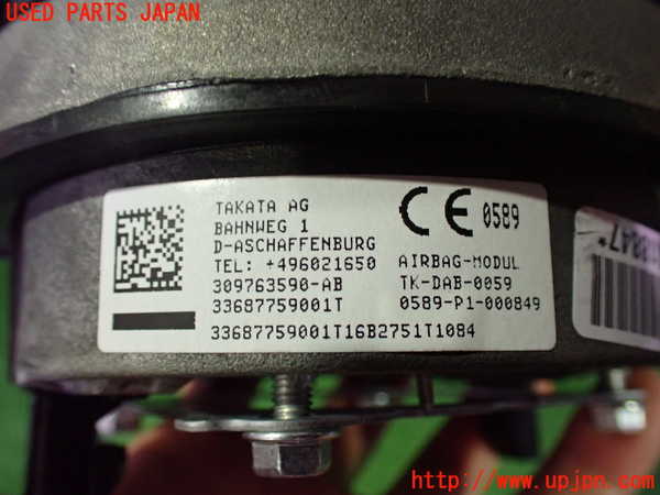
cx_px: 330
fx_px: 572
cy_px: 248
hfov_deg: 60.0
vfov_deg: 46.8
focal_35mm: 30
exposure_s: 1/50
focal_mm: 5.4
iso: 800
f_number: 2.3
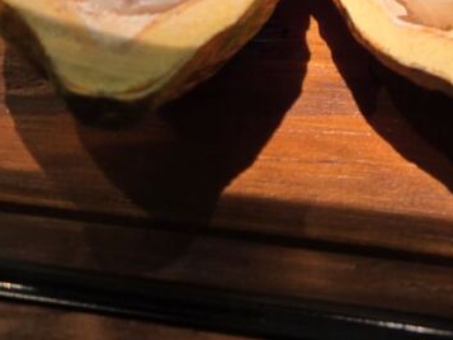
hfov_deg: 29.3
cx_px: 266
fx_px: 864
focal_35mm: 66
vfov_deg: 19.8
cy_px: -146
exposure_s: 1/53.5
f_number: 1.8
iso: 32
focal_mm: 5.4
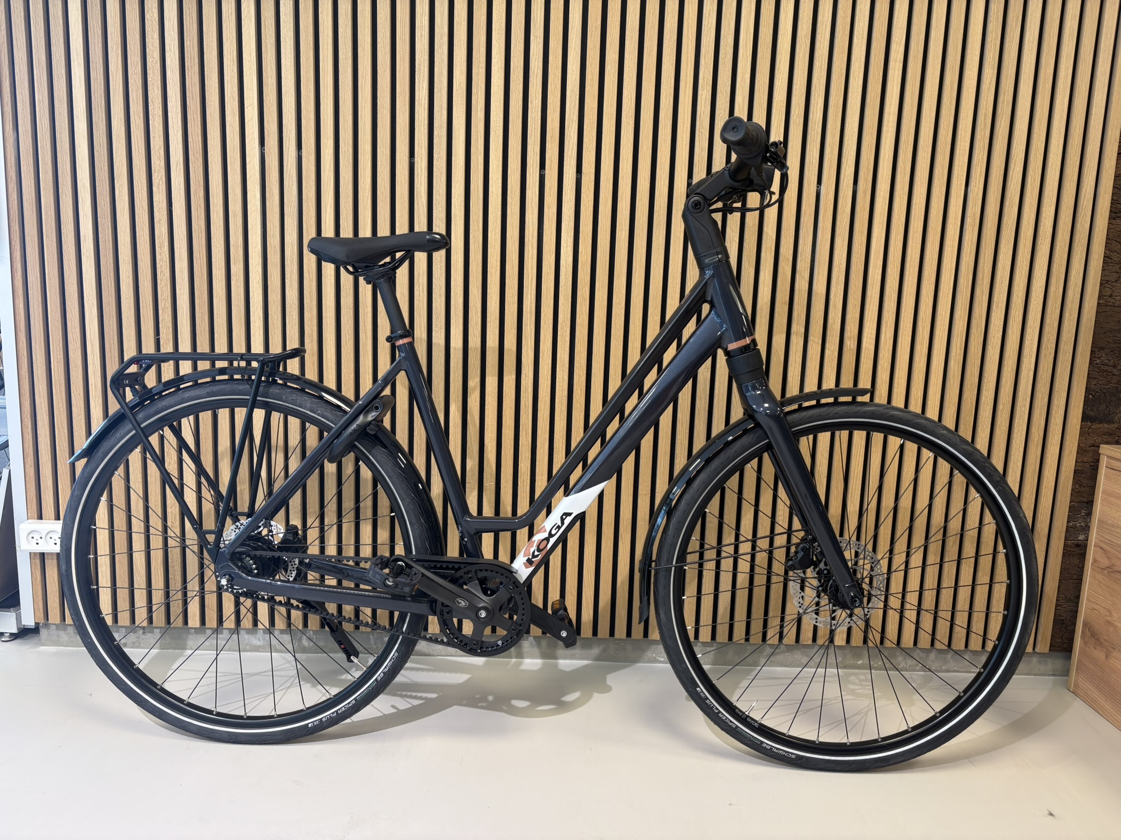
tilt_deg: -8.9
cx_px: 560
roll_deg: -1.1
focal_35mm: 26
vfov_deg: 53.1
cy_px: 420
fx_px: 842
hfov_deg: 67.3
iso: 80
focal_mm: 5.96
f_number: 1.6
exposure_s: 1/50
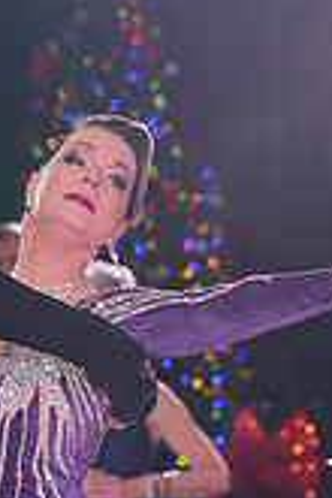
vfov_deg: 5.5
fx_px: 5187
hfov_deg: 3.7
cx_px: 20
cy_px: 607
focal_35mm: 375
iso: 1600
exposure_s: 1/500
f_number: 4
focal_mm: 107
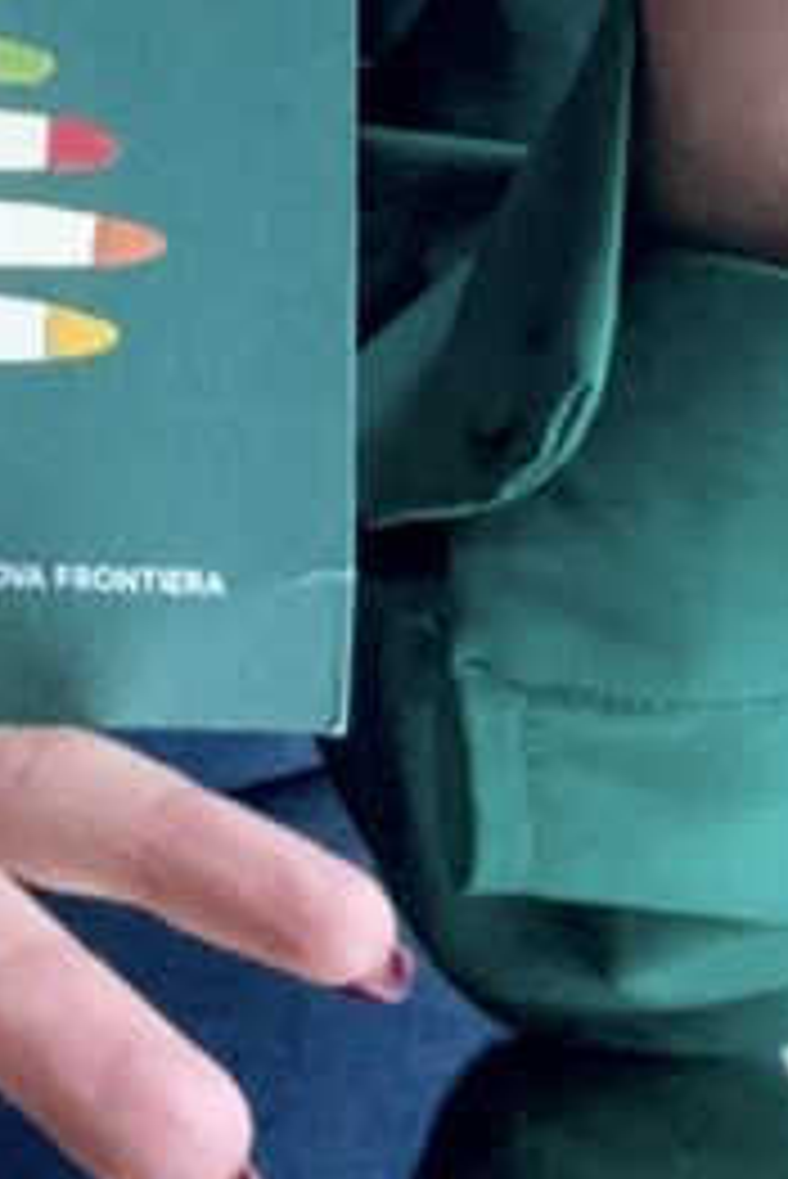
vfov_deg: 14.9
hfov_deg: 10.7
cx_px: -482
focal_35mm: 122
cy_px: -868
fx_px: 4000
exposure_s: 1/33
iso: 200
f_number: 1.9
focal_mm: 2.69
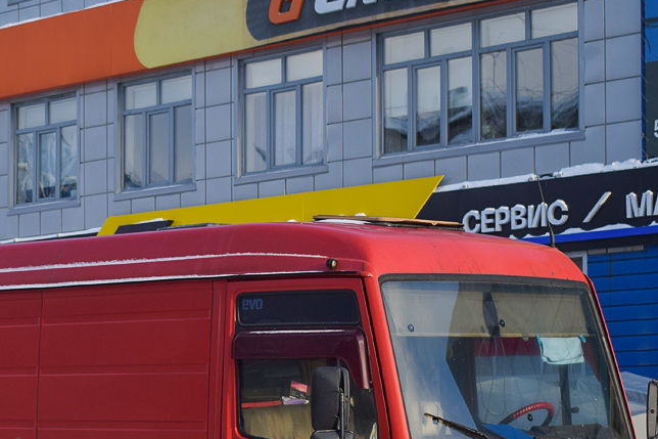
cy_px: 405
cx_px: 253
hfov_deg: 21.4
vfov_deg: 14.2
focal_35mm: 95
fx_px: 1736
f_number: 6.3
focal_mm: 34
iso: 200
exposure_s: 1/800
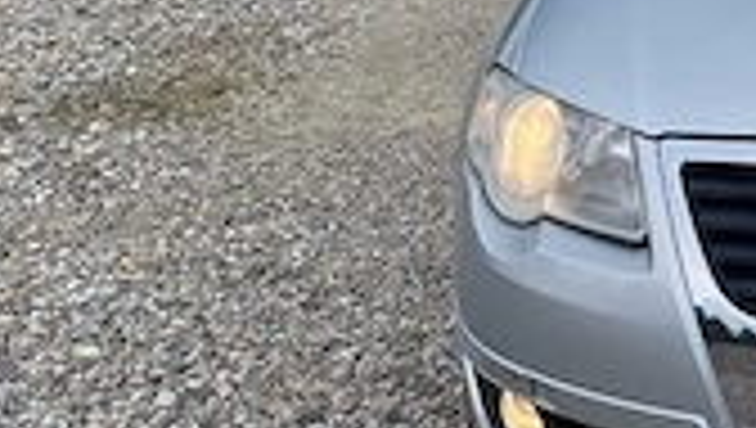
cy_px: -320
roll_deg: +0.6
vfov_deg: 11.3
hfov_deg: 18.8
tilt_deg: -3.1
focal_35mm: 101
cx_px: 1107
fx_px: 2027
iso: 50
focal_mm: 5.1
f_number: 1.6
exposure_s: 1/1119
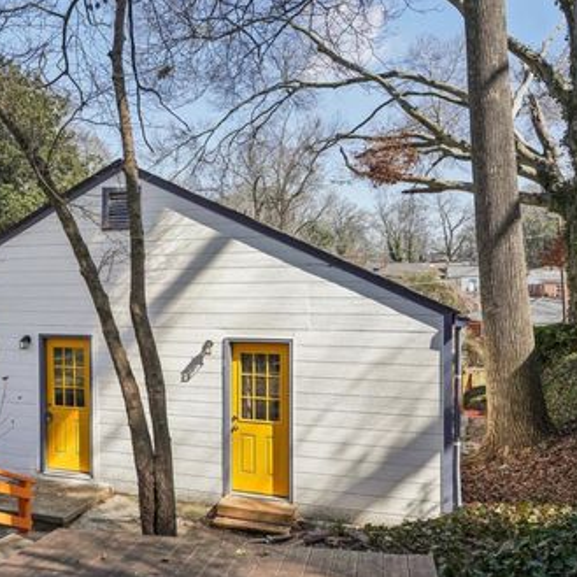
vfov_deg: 51.6
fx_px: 597
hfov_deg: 50.1
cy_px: 288
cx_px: 167
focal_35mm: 32
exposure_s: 1/1250
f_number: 8
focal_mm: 24.5
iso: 800
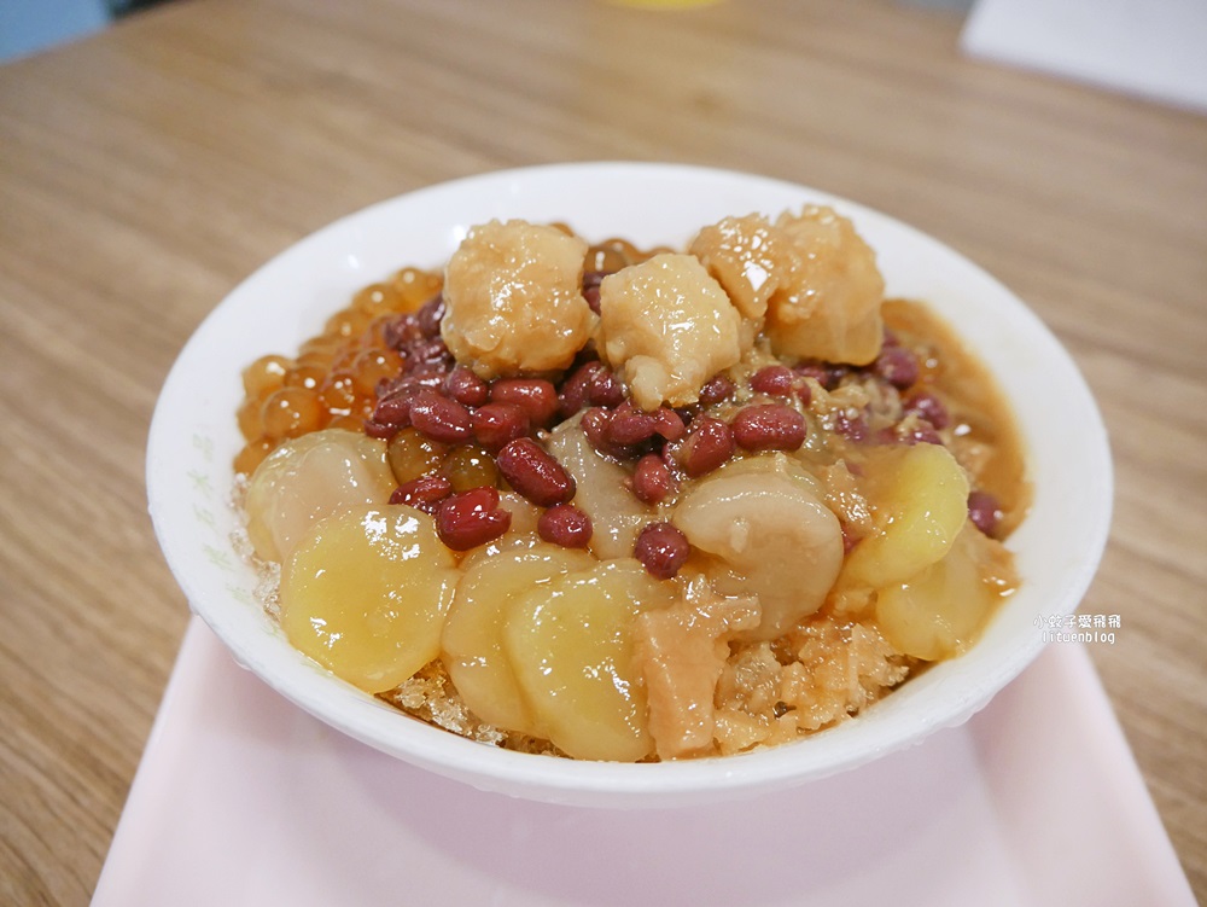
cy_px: 454
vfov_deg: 49.8
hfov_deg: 63.4
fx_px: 977
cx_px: 604
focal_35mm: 28
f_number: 3.5
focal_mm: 14
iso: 800
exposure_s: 1/60
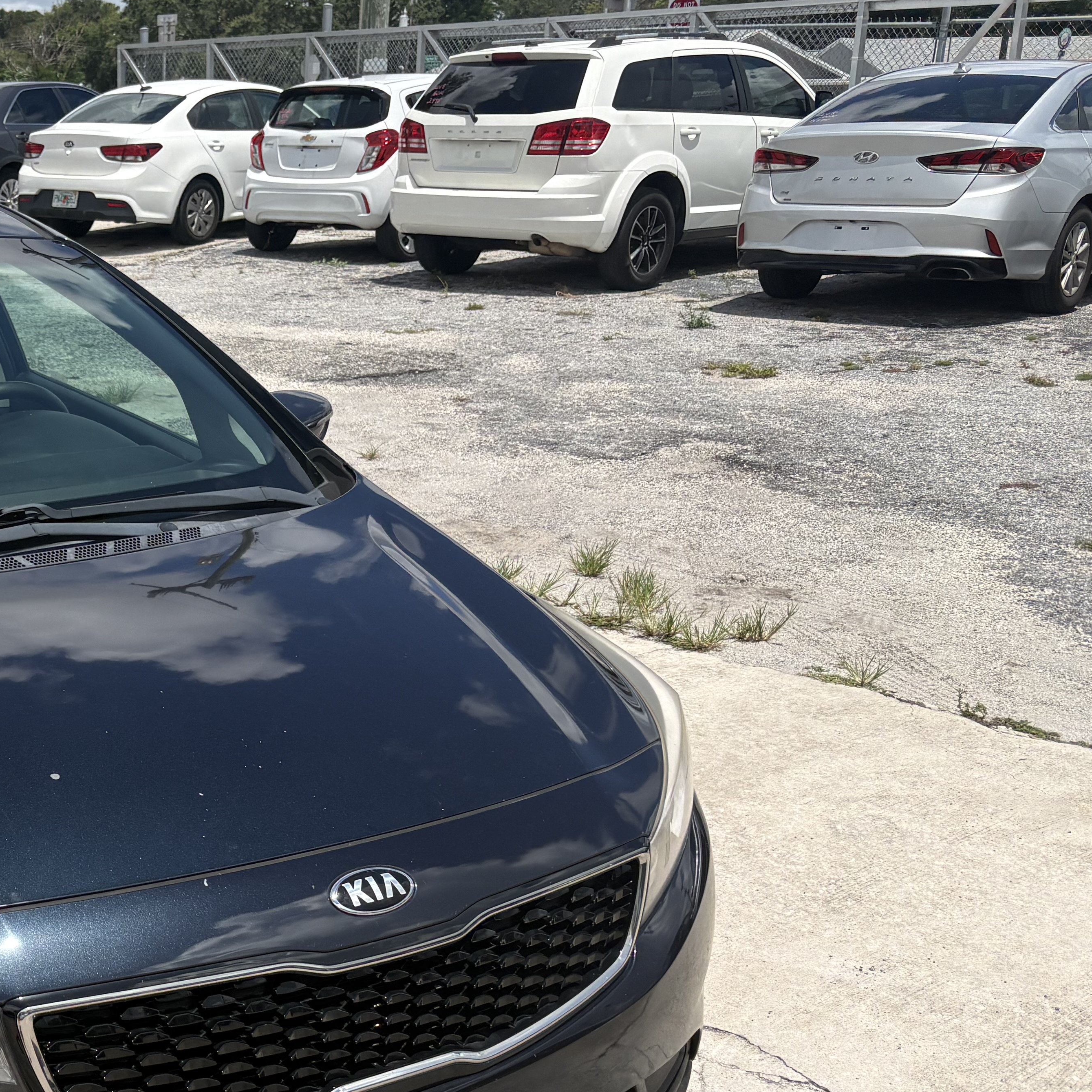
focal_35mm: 49
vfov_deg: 34.4
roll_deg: +2.1
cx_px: -53
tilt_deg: -15.8
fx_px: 1749
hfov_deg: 31.5
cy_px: 726
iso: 50
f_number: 1.6
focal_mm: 5.96
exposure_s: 1/4950
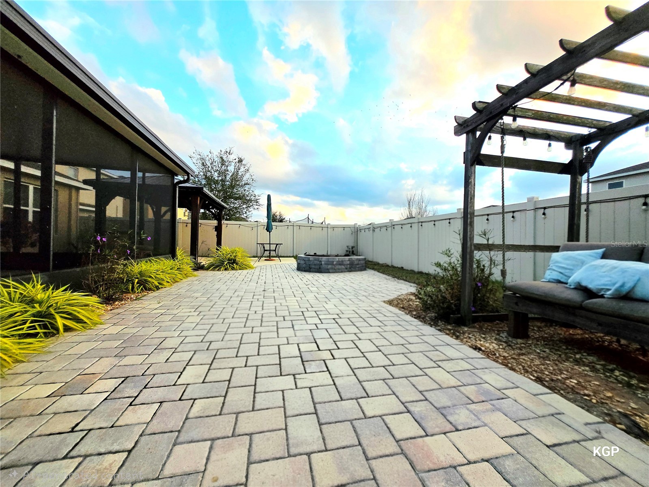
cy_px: 244
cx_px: 324
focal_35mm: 13
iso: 125
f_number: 2.2
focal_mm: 1.7
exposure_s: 1/370
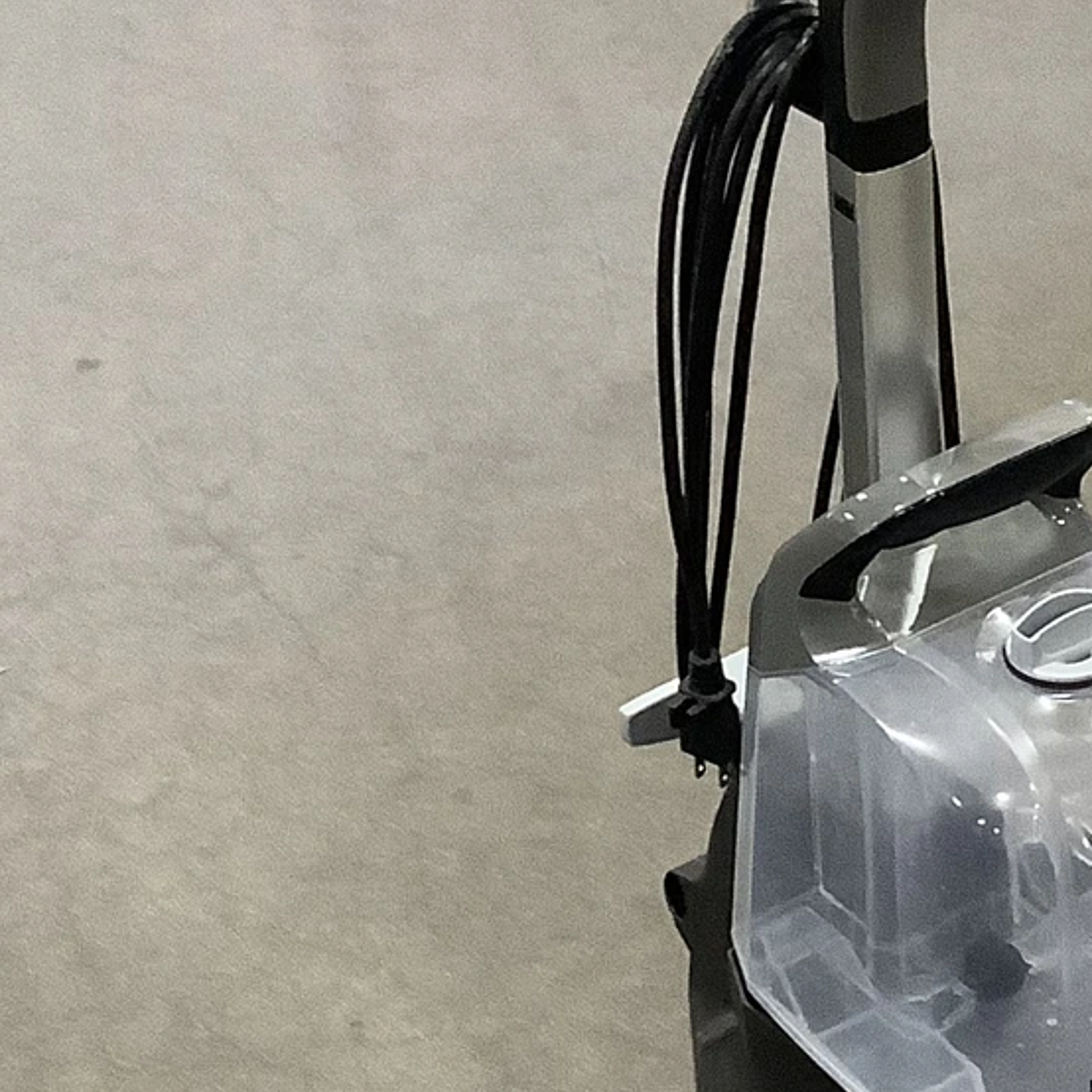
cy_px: 848
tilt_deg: -37.3
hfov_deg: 17.3
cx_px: 958
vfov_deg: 17.4
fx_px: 3533
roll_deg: +1.9
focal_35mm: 99
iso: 400
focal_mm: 3.3
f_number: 2.4
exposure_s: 1/40
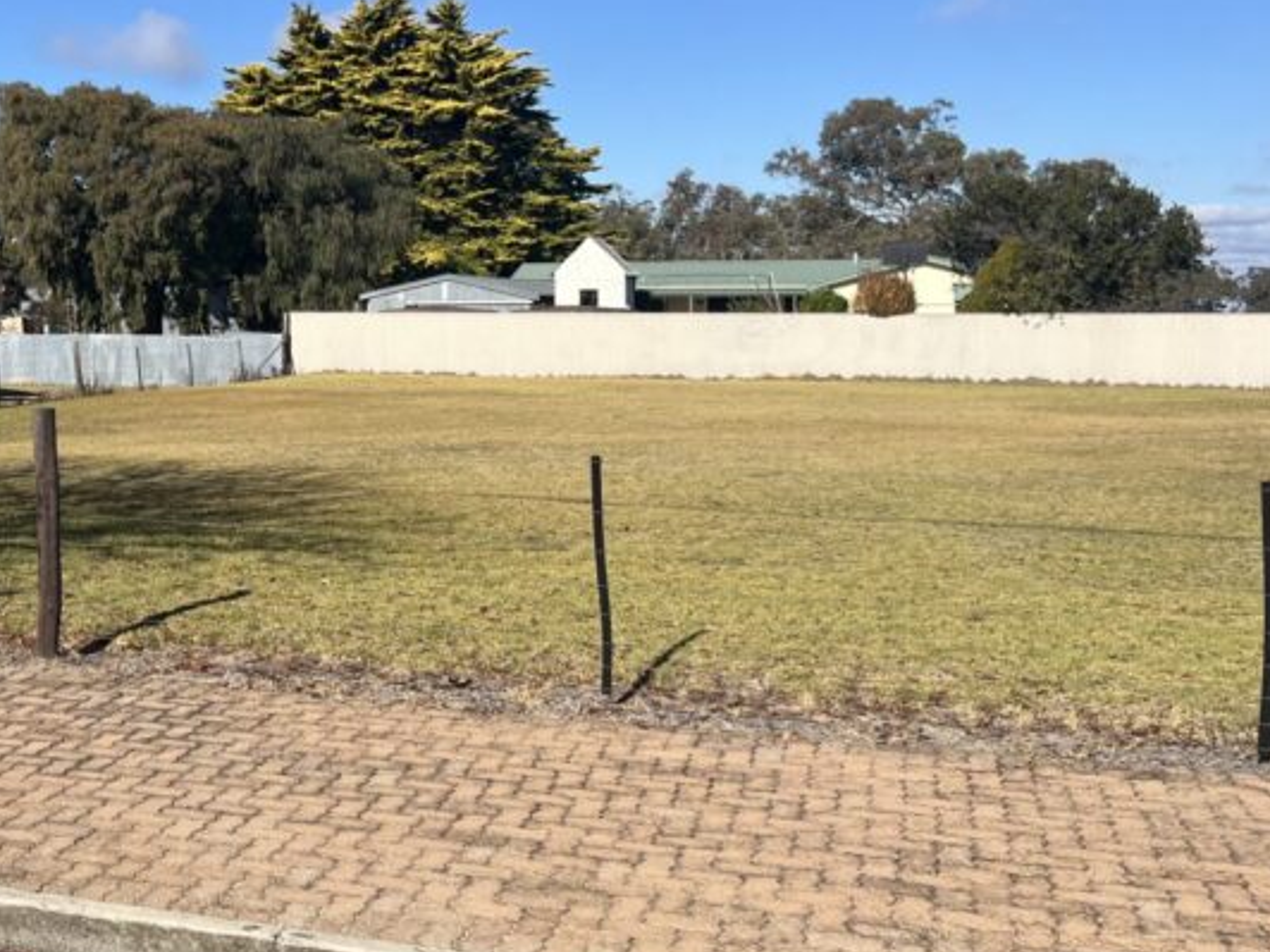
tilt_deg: +2.3
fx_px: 1834
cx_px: 189
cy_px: 291
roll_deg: -0.5
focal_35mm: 50
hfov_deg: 36.4
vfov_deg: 28.8
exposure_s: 1/5587
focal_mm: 5.7
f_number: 1.5
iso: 50
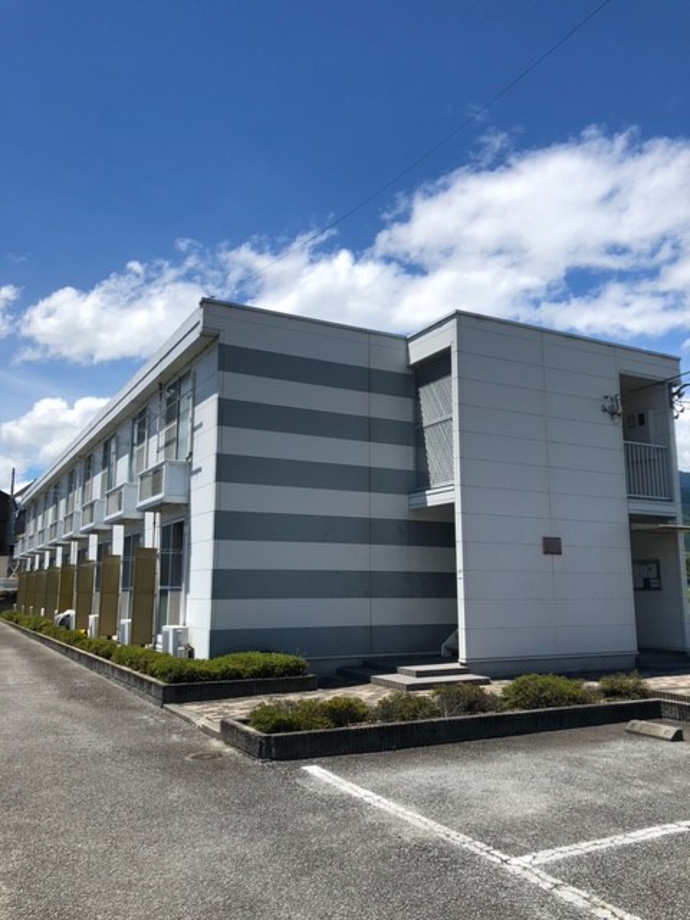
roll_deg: +0.2
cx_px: 345
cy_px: 460
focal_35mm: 28
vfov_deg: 63.4
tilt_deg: +11.9
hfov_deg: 49.7
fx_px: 744
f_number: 1.8
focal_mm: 3.99
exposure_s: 1/2825
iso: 20
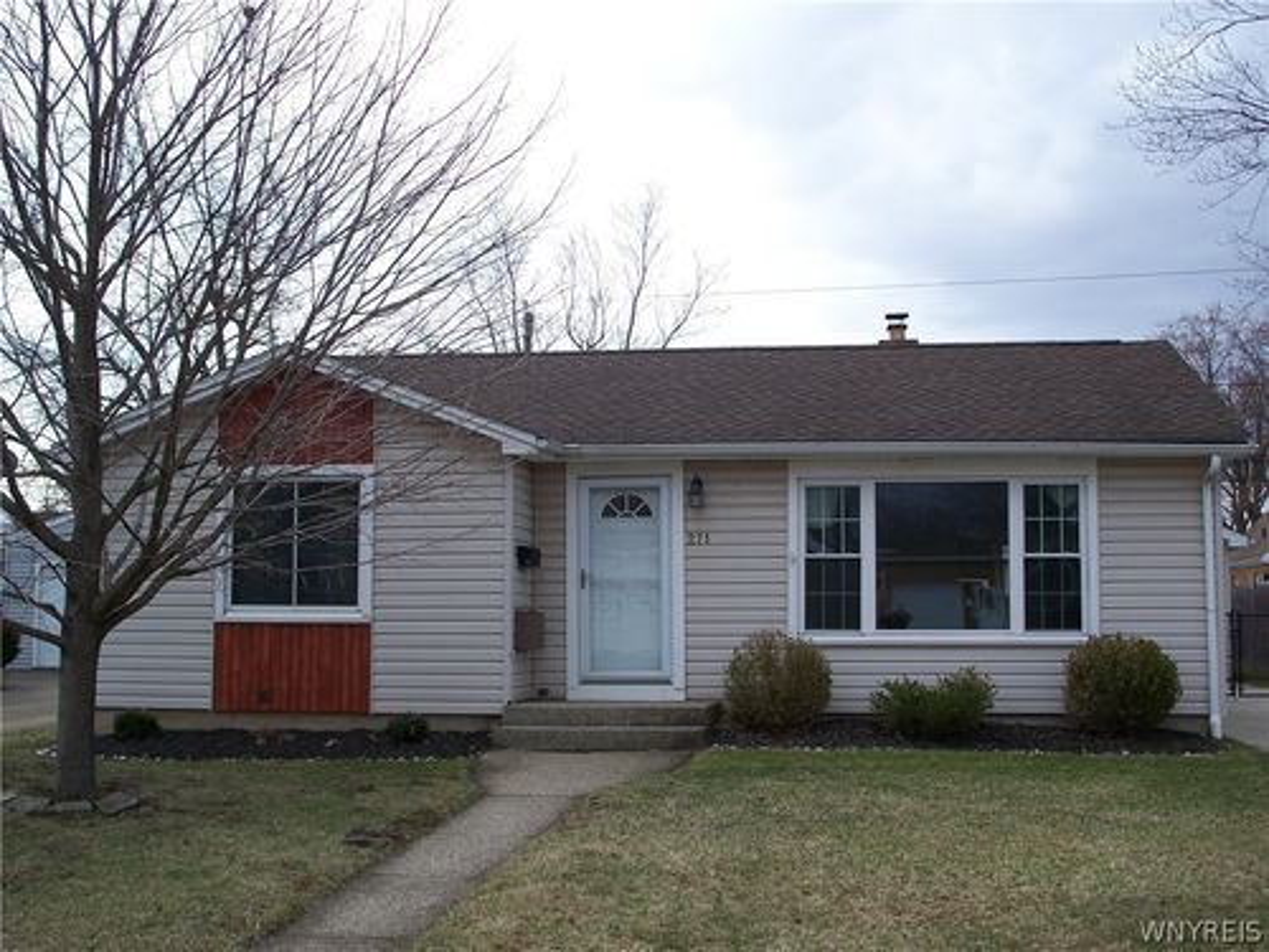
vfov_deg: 33.6
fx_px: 1576
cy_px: 476
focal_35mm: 43
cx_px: 634
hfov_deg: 43.9
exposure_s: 1/125
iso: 64
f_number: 3.2
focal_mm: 9.1
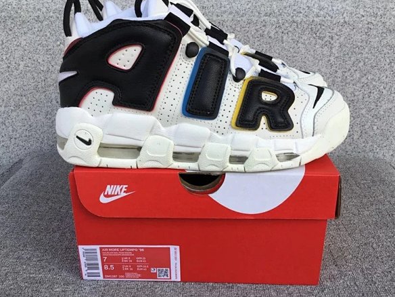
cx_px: 200
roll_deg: -0.3
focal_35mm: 34
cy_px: 140
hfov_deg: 54.0
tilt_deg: -20.8
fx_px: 388
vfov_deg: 41.8
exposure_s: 1/265
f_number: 2.4
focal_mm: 3.3
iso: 25
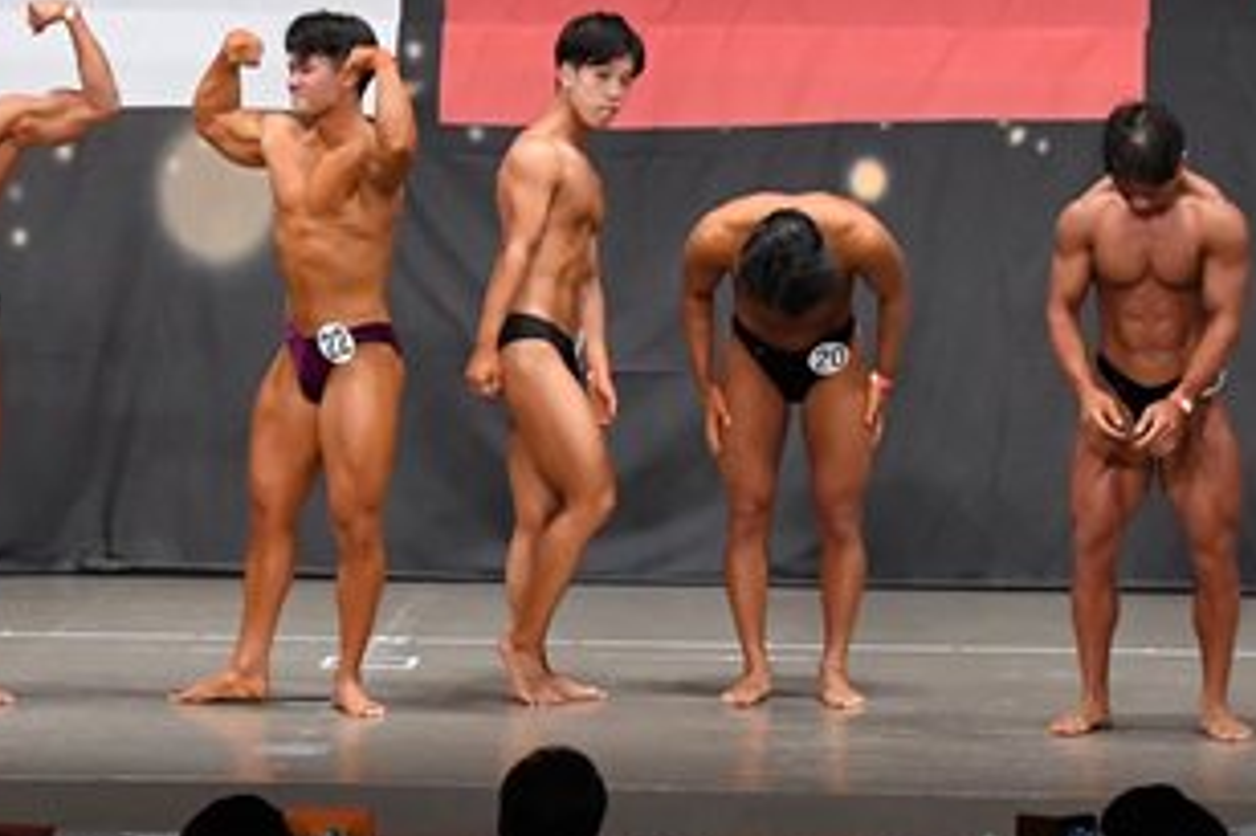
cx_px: 406
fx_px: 6834
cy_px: 351
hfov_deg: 10.5
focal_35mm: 196
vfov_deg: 7.0
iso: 6400
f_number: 5.6
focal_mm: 52
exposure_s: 1/400
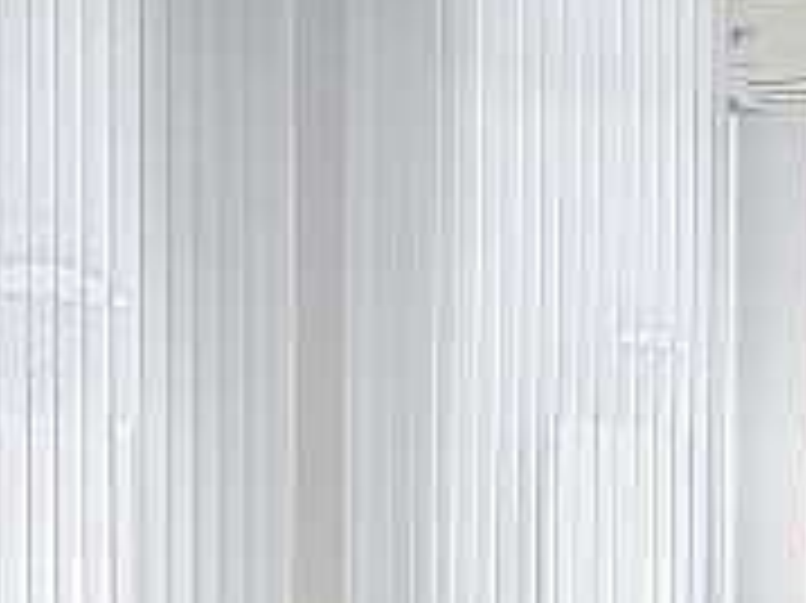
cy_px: 839
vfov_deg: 17.2
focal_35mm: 79
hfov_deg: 22.4
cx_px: 1015
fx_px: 1838
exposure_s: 1/100
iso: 64
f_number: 1.8
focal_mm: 5.43
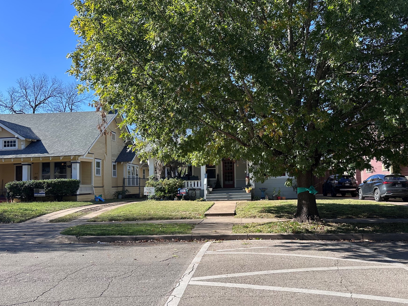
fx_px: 330
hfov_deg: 63.2
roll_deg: +0.9
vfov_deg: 49.7
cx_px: 228
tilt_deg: +4.3
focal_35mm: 28
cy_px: 163
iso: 80
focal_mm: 6.86
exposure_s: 1/1587
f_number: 1.78
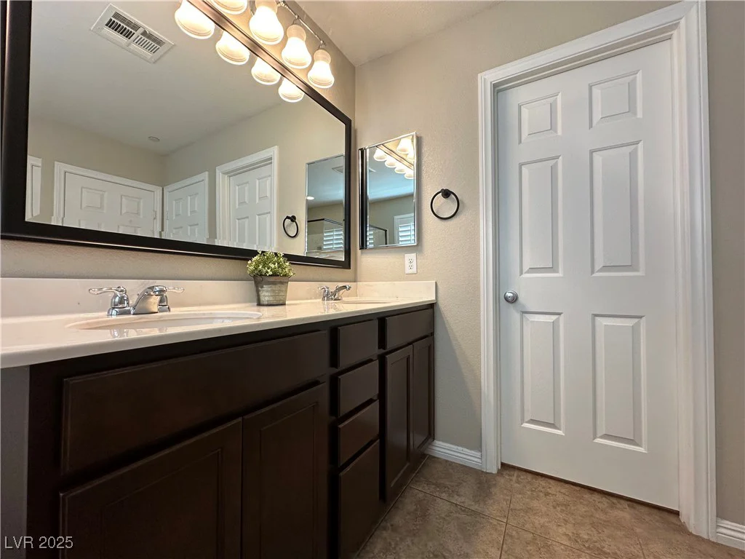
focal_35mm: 14
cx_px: 372
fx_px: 301
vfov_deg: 85.7
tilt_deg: +1.5
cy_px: 280
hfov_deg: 102.1
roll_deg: +0.2
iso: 160
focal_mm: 2.22
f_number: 2.2
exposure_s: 1/120
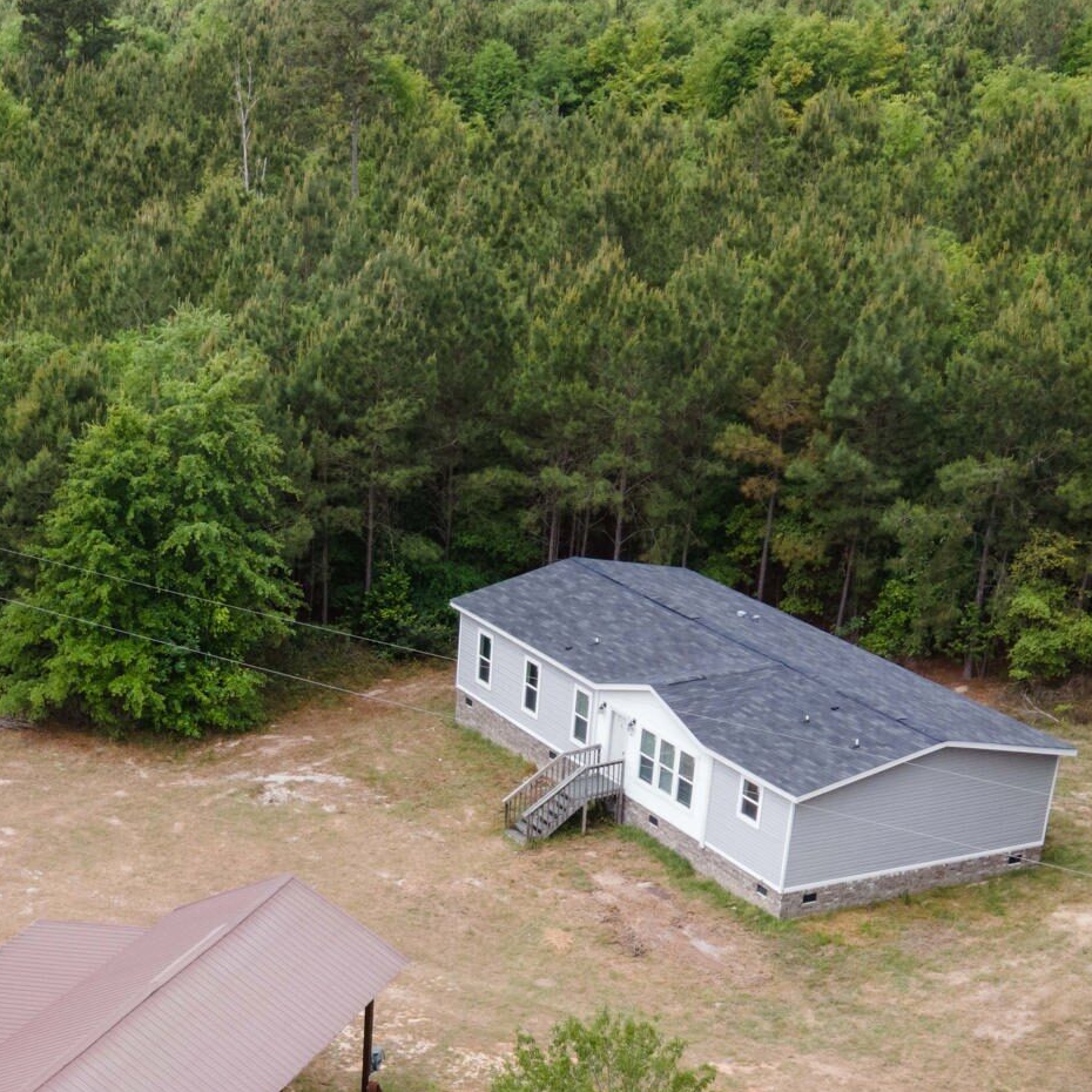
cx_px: 183
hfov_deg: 29.2
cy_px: 1022
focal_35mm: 57
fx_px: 2034
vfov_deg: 28.6
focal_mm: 4.5
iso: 100
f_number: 2.8
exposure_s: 1/320
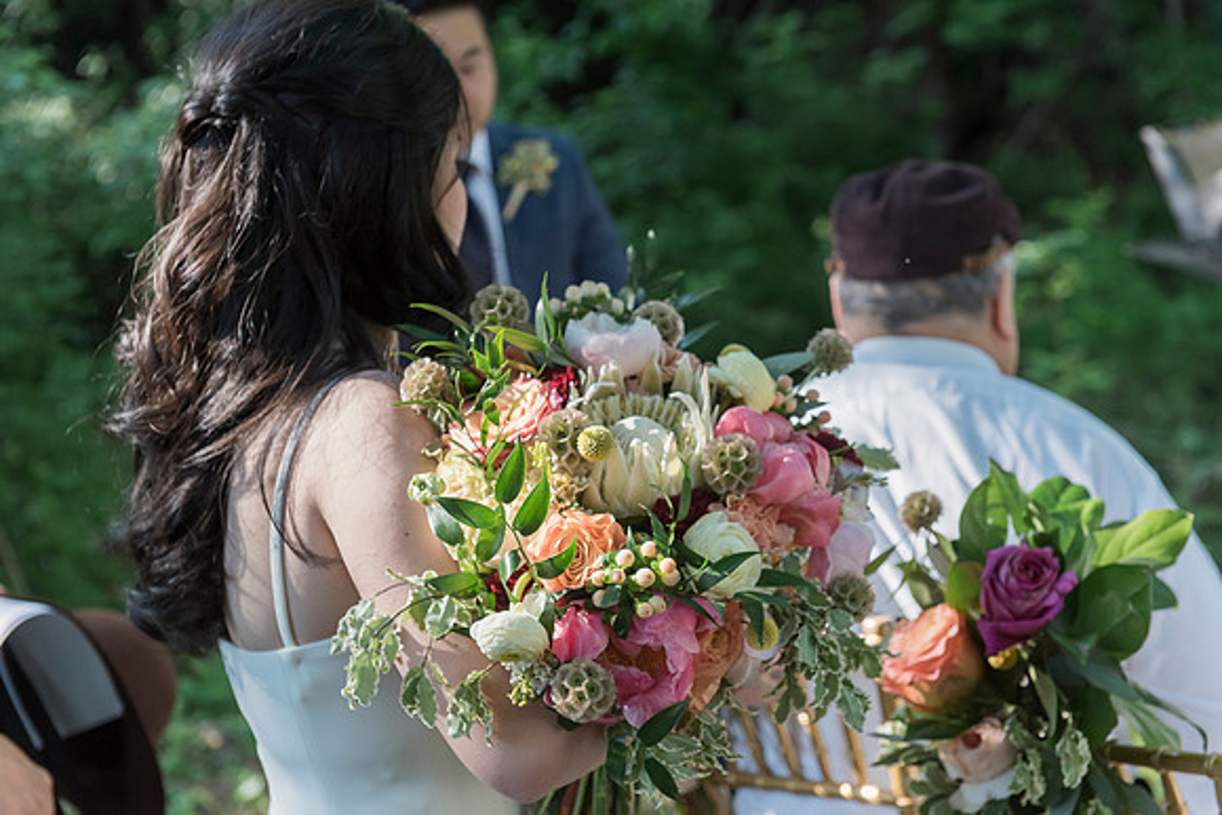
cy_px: 408
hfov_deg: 28.8
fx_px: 2377
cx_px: 611
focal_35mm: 70
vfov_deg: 19.5
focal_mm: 70
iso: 1000
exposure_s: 1/800
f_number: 4.5
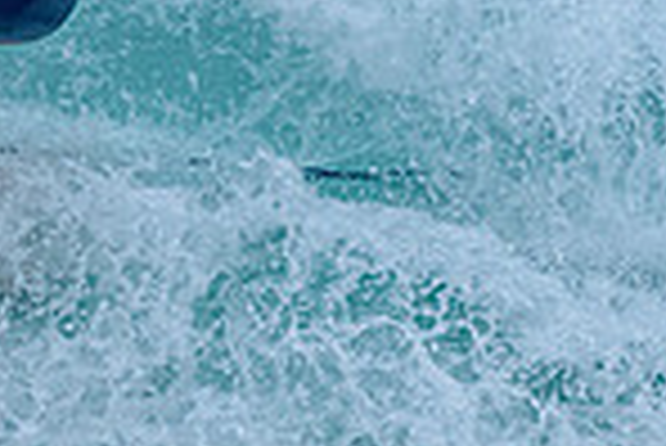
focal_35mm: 2463
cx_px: -326
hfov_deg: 0.8
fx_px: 45609
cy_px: 223
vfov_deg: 0.6
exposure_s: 1/2000
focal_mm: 500
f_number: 5.6
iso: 800
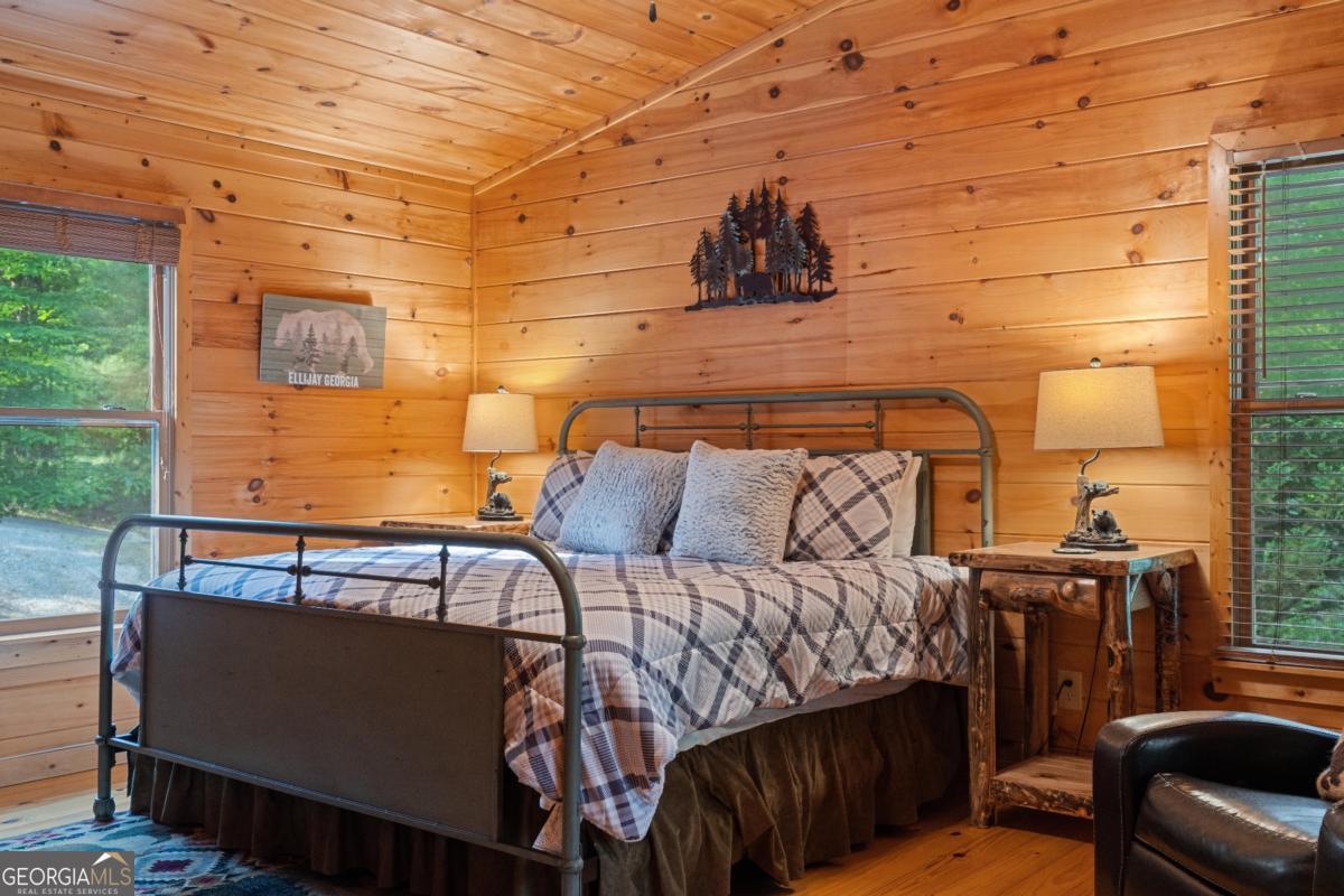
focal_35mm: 34
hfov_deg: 55.8
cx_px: 672
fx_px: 1269
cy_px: 448
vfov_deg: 38.9
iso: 640
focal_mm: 34
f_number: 8
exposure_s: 1/2
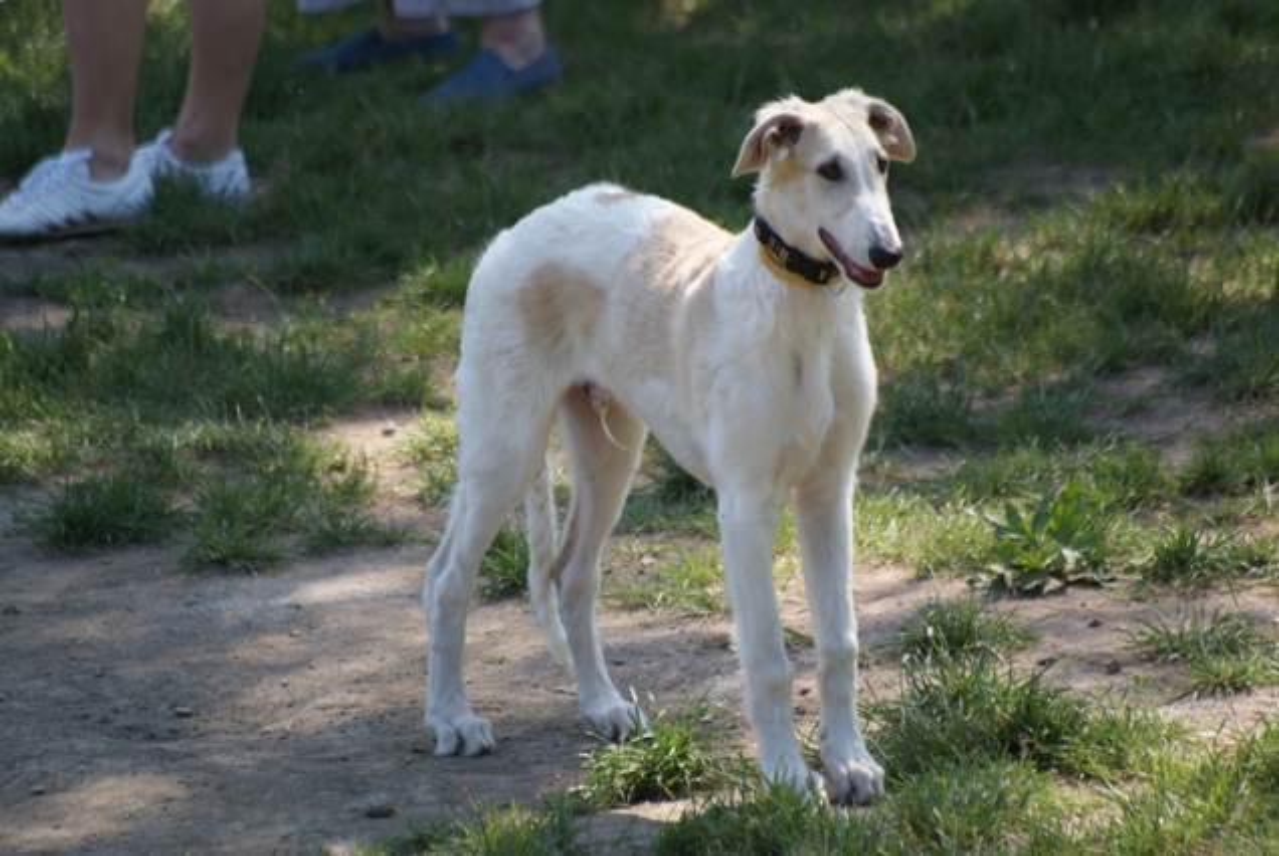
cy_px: 428
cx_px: 640
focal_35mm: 450
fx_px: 16009
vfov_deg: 3.1
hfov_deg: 4.6
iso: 250
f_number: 5.6
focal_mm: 300
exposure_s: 1/500
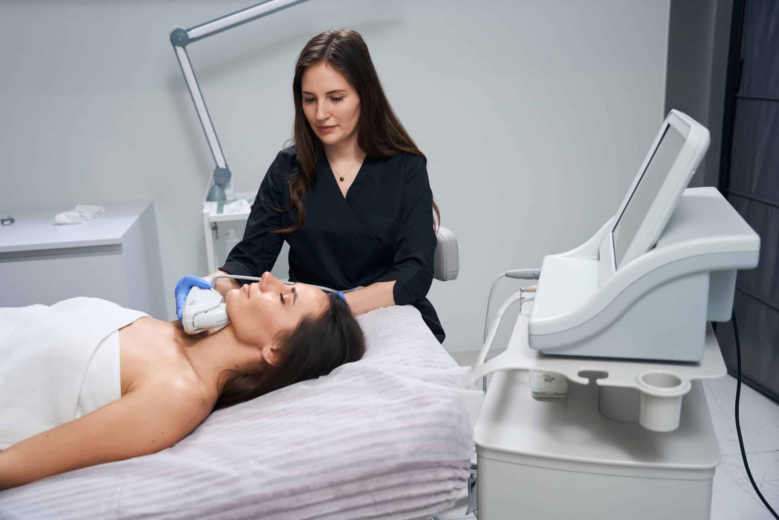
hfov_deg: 53.9
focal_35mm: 35
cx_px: 390
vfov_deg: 37.5
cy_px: 260
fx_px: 766
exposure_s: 1/250
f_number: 2.8
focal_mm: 35.4
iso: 320
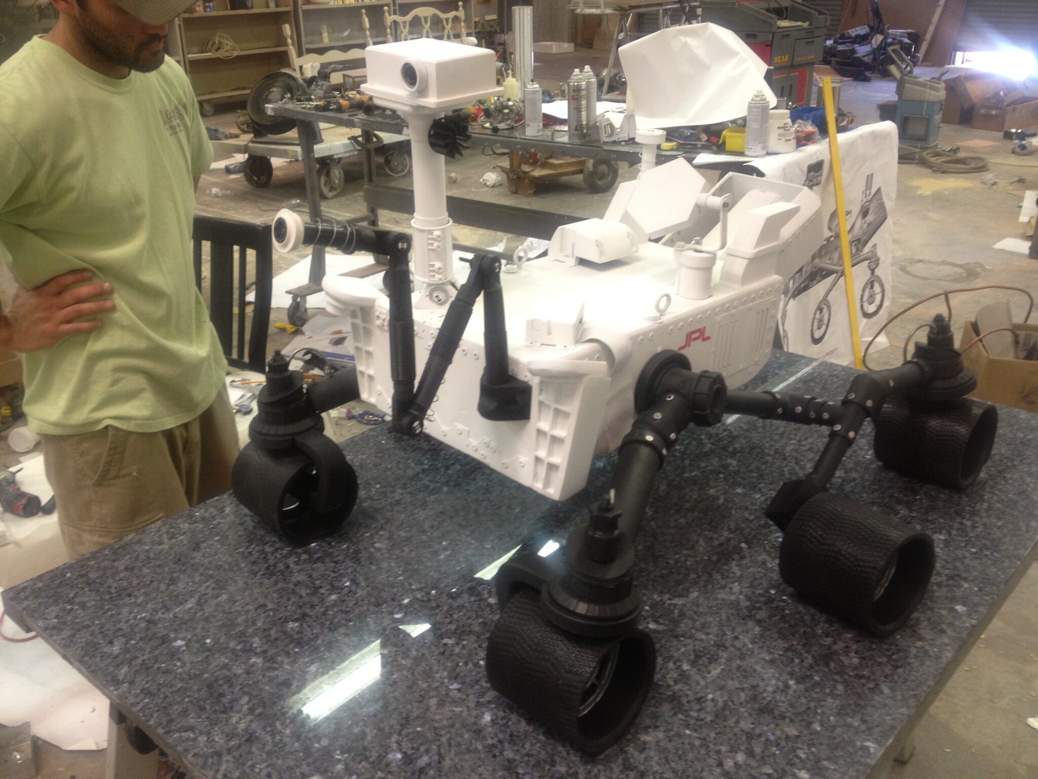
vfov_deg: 40.7
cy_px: 390
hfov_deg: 52.6
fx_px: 1050
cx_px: 519
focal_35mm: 35
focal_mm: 4.28
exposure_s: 1/20
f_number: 2.4
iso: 125
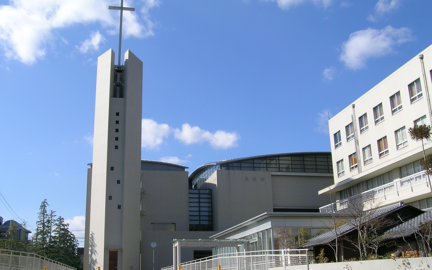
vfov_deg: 34.3
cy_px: 164
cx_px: 201
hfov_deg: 52.7
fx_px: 436
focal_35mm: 37
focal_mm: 6.5
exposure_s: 1/284
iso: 50
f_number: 6.5
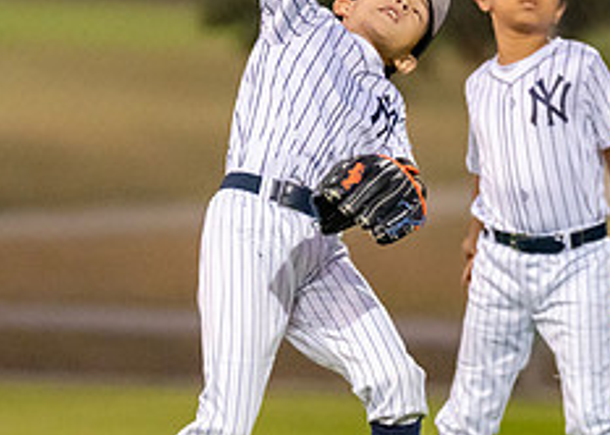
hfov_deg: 2.8
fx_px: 12428
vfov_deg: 2.0
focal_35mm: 718
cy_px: 96
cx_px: 365
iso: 4000
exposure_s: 1/1000
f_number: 2.8
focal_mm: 200
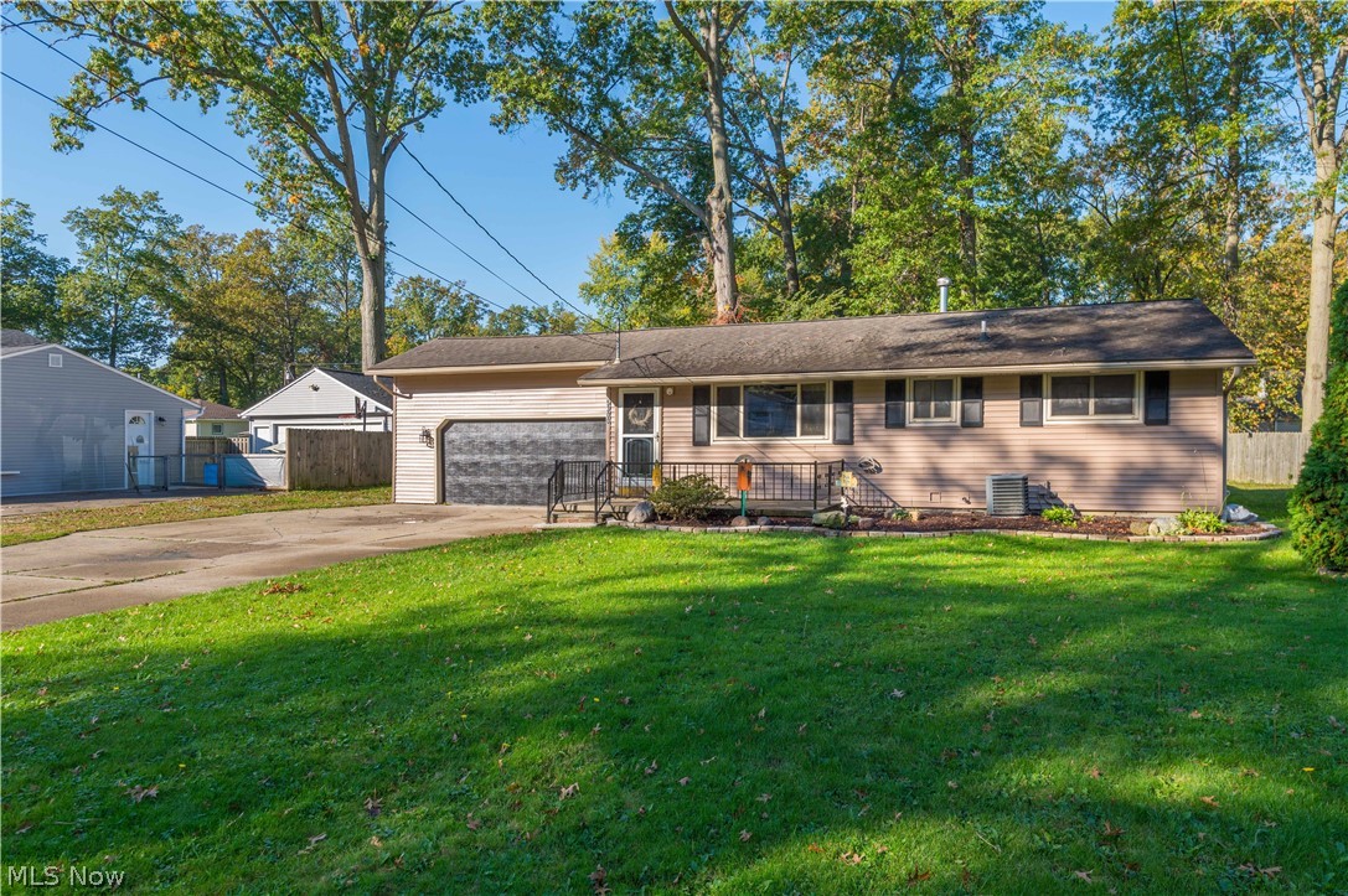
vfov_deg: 53.1
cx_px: 674
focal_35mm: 24
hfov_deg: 73.8
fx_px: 898
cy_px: 448
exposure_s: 1/160
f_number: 9
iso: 100
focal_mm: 24
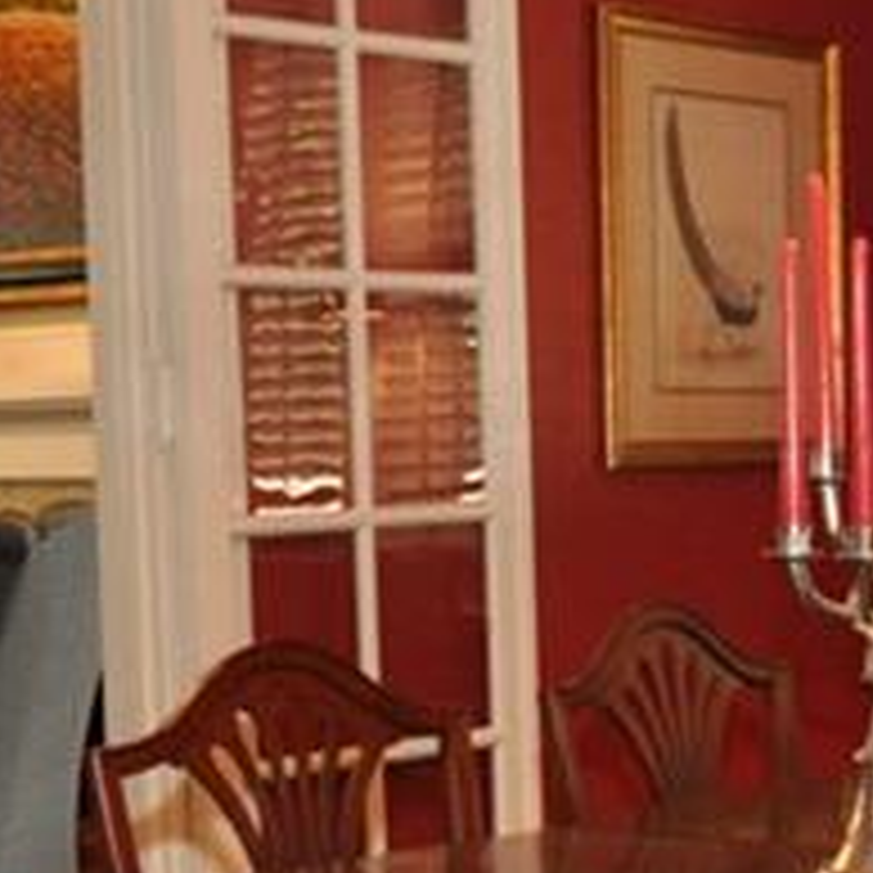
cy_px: 578
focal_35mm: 94
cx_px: 680
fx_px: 2682
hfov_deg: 18.3
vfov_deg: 18.4
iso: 800
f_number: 4
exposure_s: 1/60
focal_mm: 14
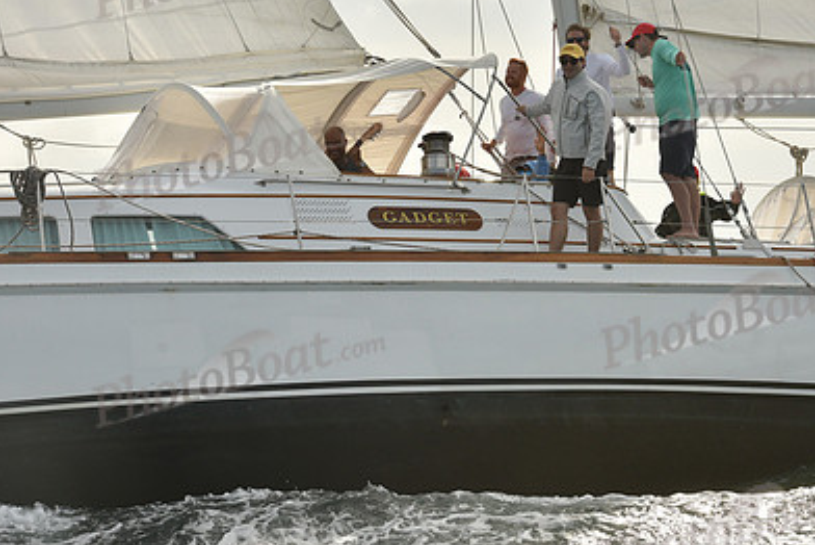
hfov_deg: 15.1
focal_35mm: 136
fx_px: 3081
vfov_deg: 10.1
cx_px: 495
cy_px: 236
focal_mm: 92
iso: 320
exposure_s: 1/1250
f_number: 9
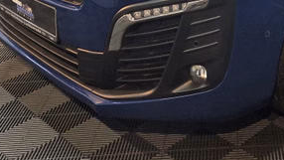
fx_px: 527
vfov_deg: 14.9
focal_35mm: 70
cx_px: 255
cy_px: -131
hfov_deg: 29.0
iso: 160
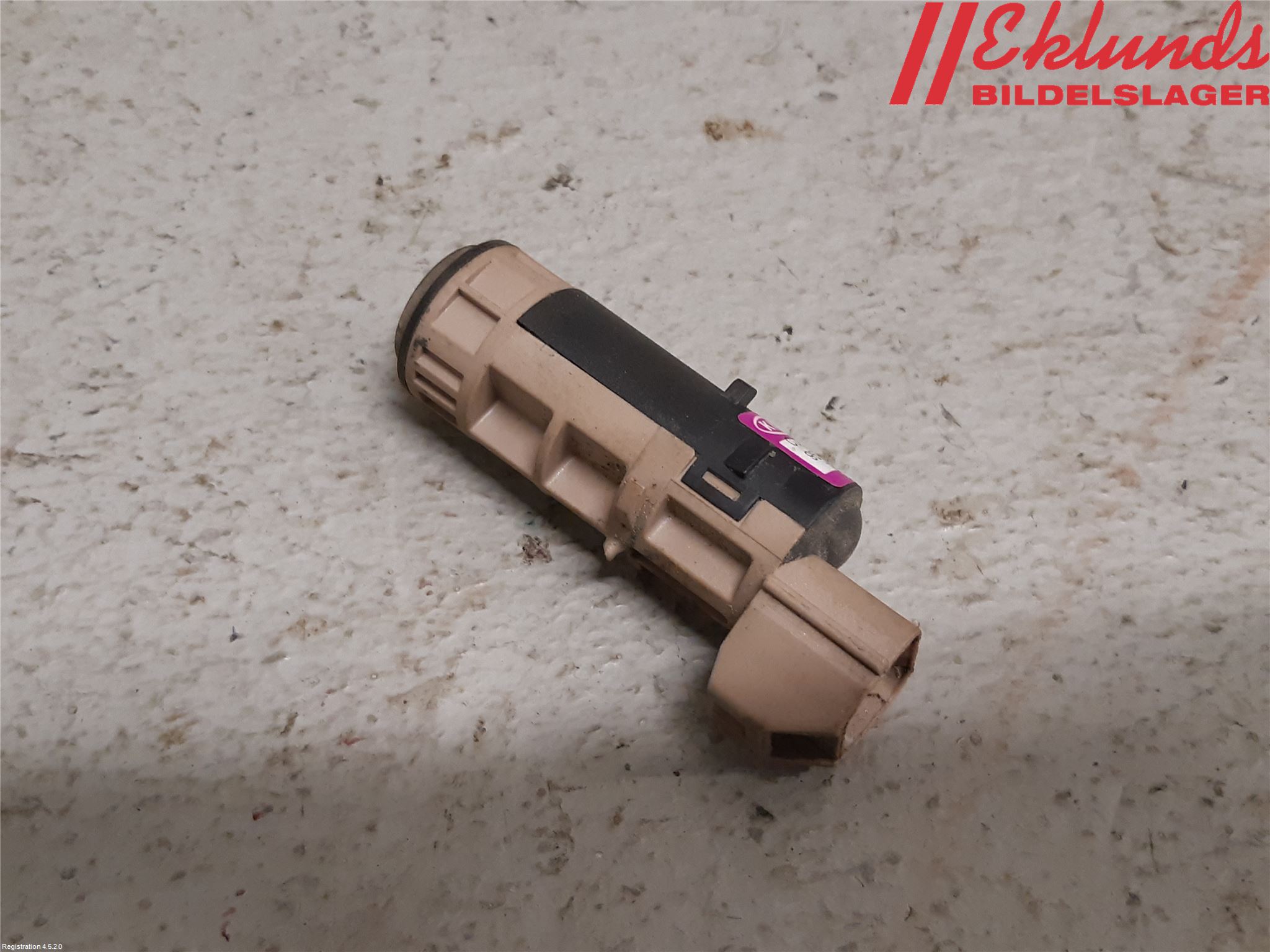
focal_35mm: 26
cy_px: 476
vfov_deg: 53.1
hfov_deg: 67.3
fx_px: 954
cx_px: 635
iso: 160
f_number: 1.7
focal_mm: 3.93
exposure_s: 1/50
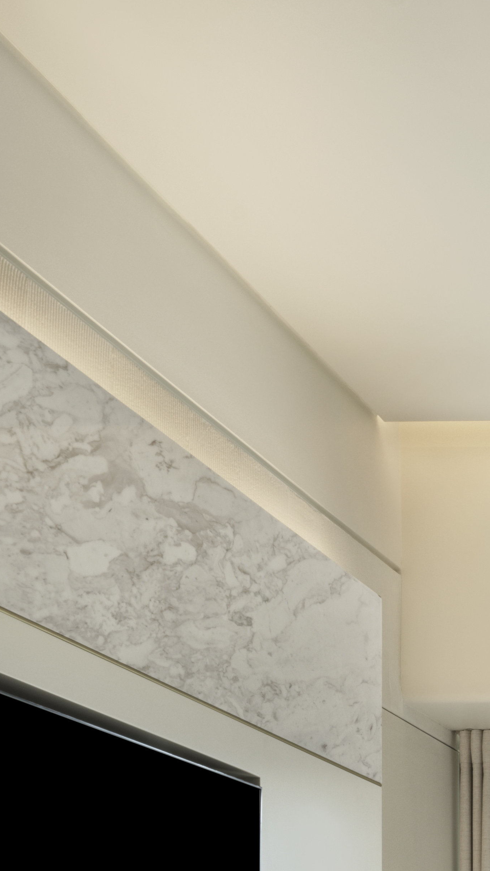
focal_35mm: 78
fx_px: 1802
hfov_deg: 13.2
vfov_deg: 24.2
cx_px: 1011
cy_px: 1097
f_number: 13
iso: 200
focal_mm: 27
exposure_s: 1/2
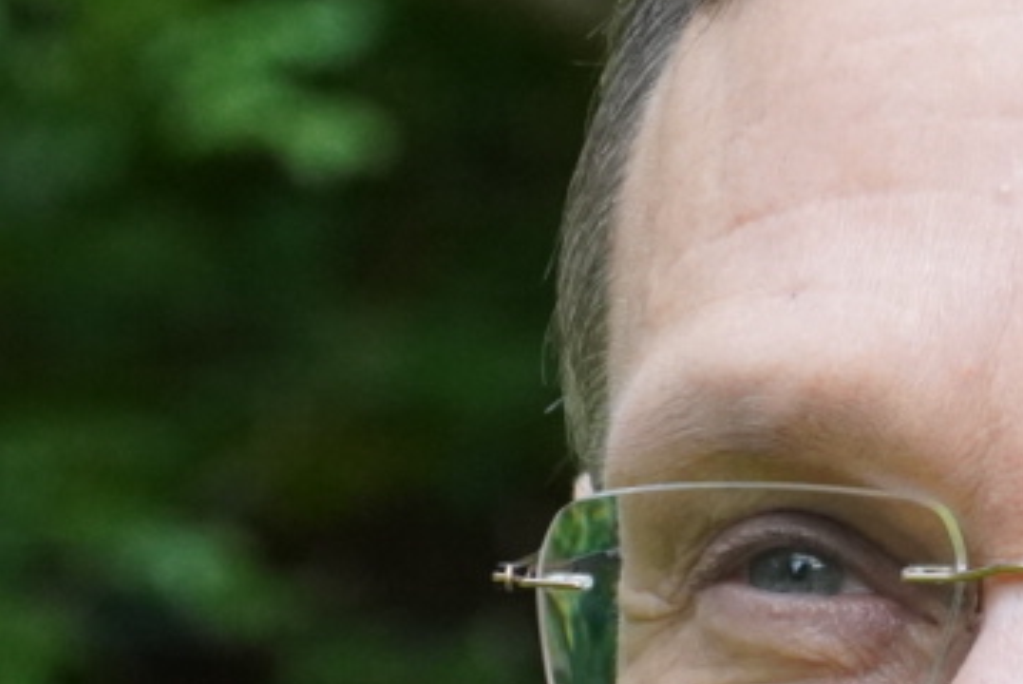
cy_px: 781
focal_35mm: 479
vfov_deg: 2.9
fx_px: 13629
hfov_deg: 4.3
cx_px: 1069
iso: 2000
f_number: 8
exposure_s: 1/1000
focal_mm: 71
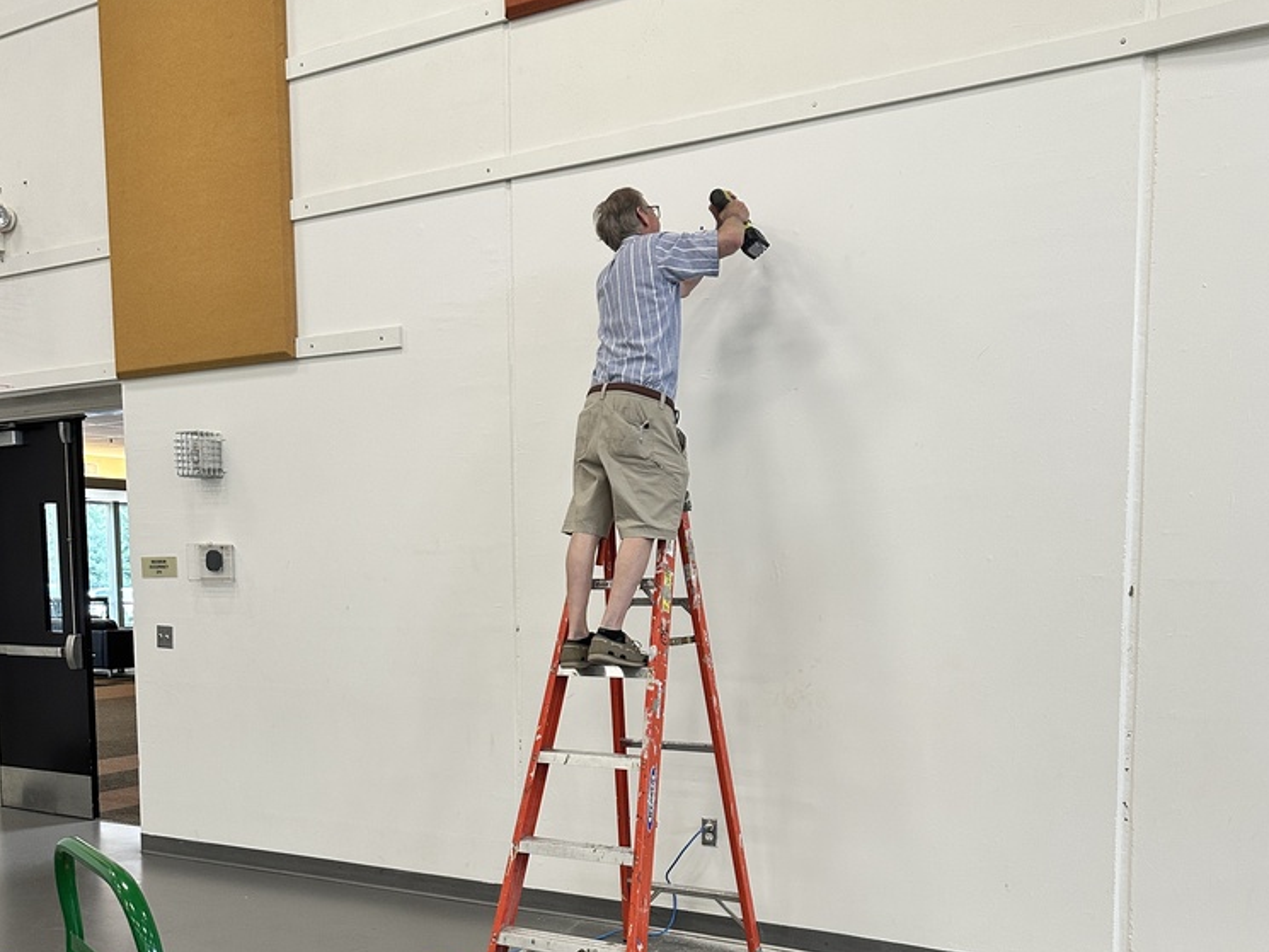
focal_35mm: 33
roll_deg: +0.3
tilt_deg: -5.2
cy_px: 697
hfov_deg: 55.3
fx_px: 1210
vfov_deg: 41.9
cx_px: 640
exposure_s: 1/120
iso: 200
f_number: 1.78
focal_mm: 6.86
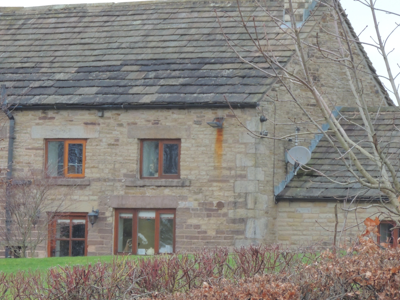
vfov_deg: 3.4
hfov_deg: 4.6
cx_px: 130
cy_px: 137
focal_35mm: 434
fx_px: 5015
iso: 400
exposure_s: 1/60
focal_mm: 53.5
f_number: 4.8
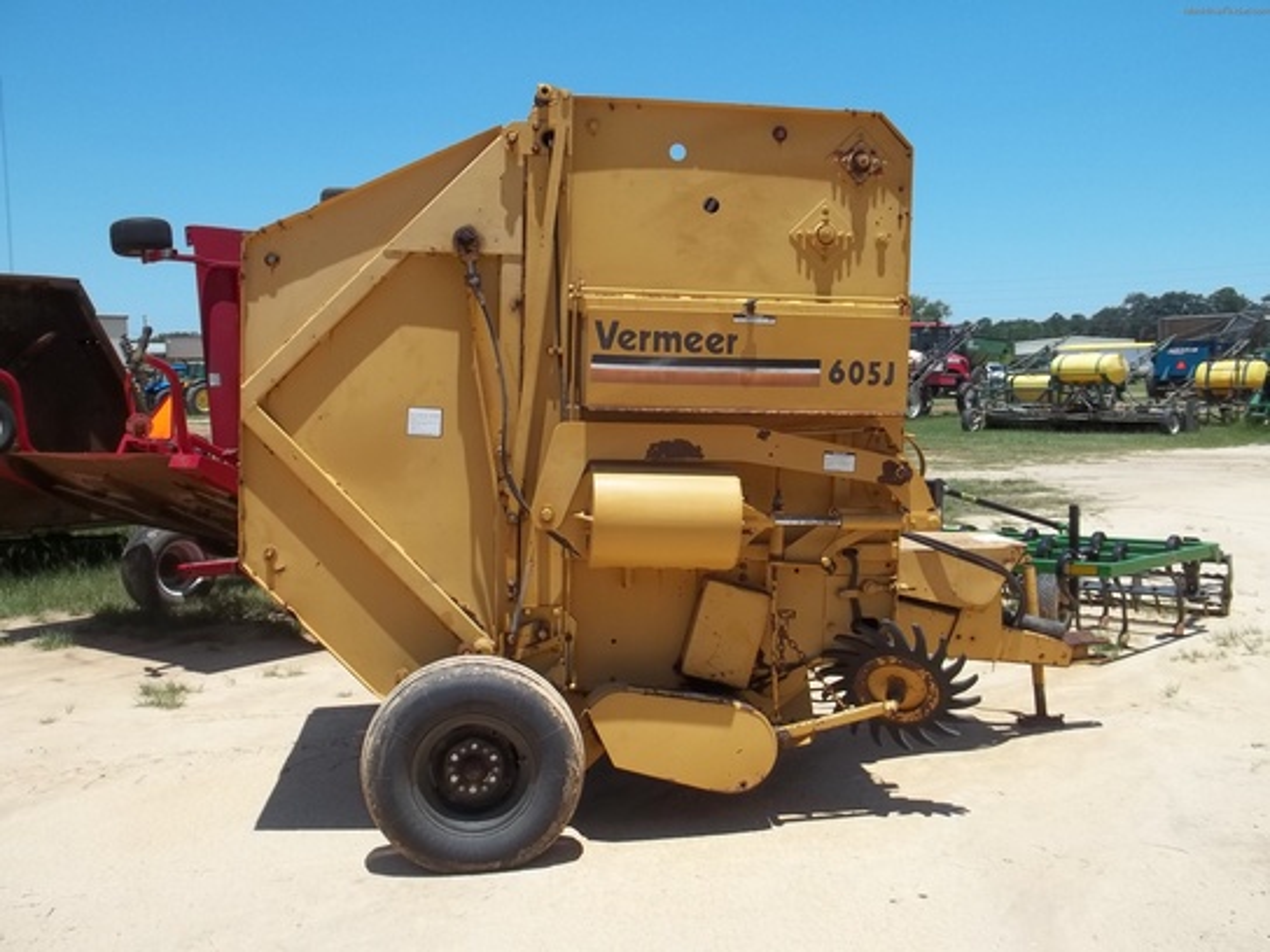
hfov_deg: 55.4
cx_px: 635
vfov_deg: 42.9
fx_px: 1211
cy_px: 476
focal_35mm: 33
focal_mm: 5.9
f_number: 8
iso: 64
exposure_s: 1/200
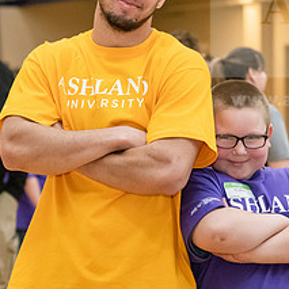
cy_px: 128
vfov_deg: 10.8
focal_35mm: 162
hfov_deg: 10.8
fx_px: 1530
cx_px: 170
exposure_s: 1/200
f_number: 4
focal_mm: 70
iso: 3200
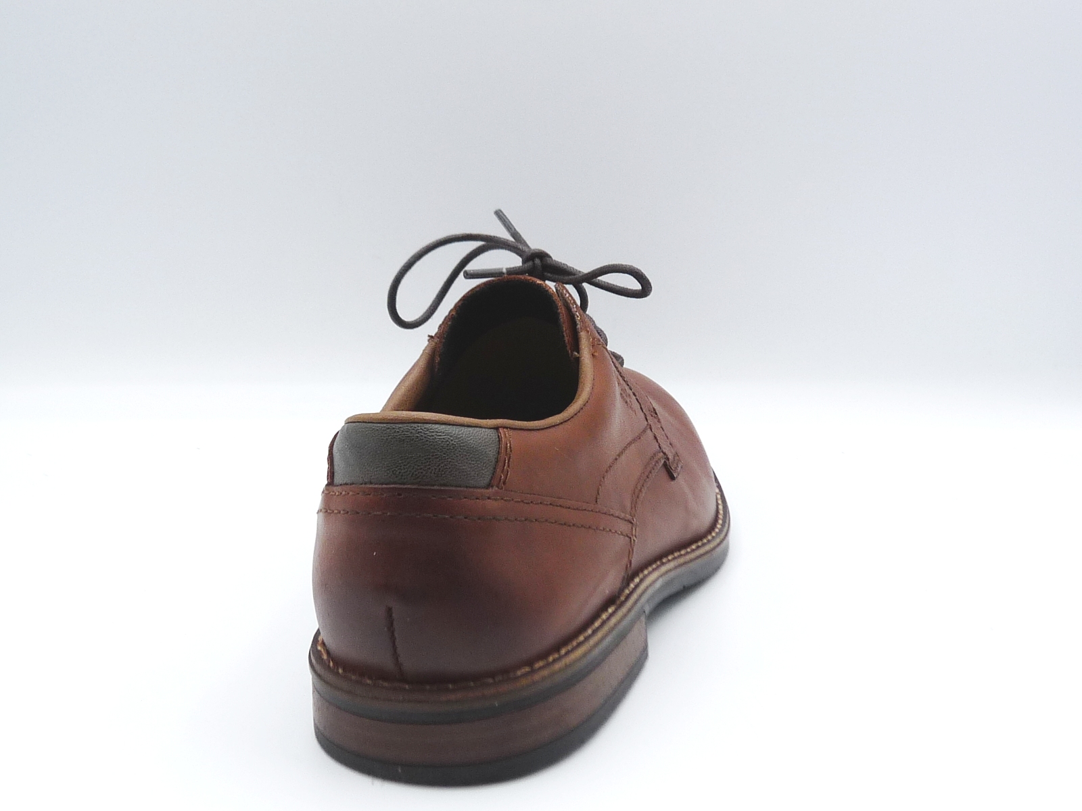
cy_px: 406
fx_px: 1375
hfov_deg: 42.9
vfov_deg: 32.9
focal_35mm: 44
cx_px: 541
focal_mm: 4.8
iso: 100
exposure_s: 1/200
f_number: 4
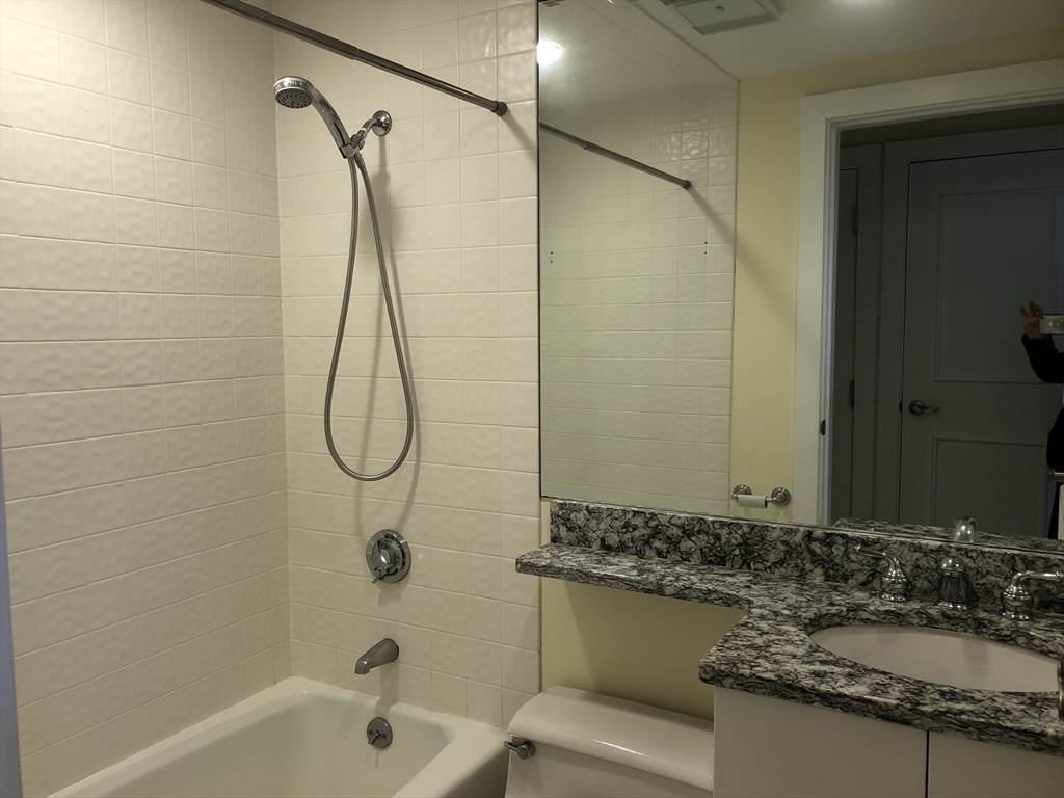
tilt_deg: -4.8
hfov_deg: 63.4
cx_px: 532
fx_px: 861
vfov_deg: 49.7
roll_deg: +0.7
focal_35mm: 28
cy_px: 399
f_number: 1.8
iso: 25
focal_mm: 3.99
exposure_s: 1/30
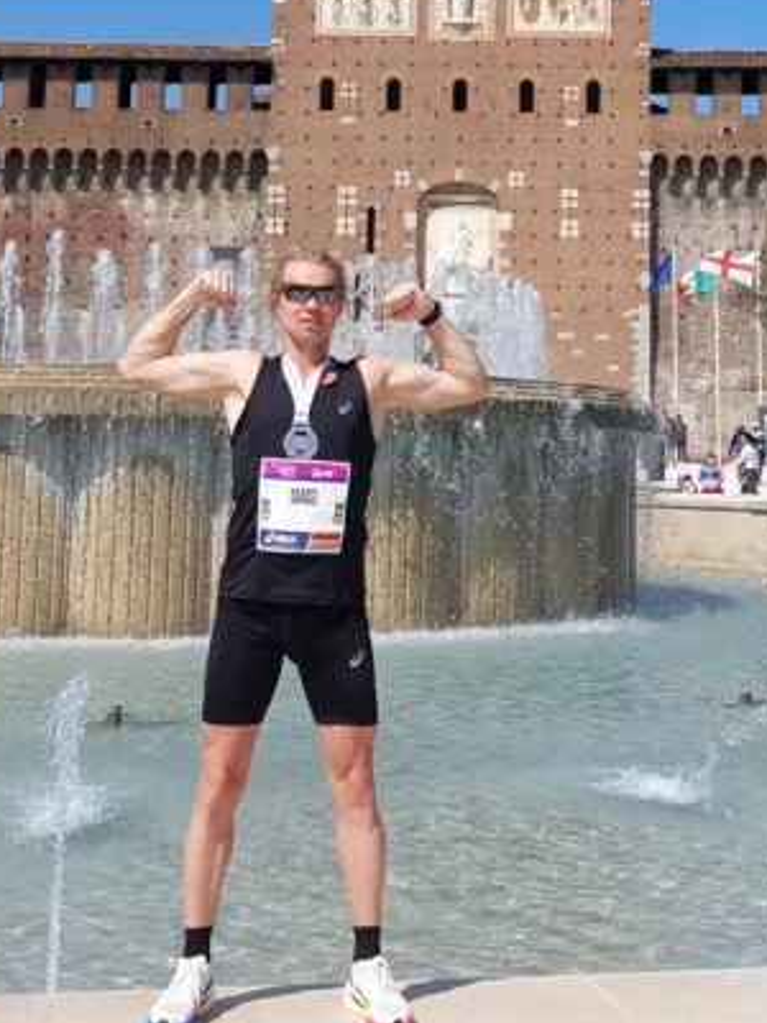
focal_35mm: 48
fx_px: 1418
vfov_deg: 39.1
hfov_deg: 30.3
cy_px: 322
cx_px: 414
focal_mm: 5.23
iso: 25
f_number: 1.8
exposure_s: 1/1667
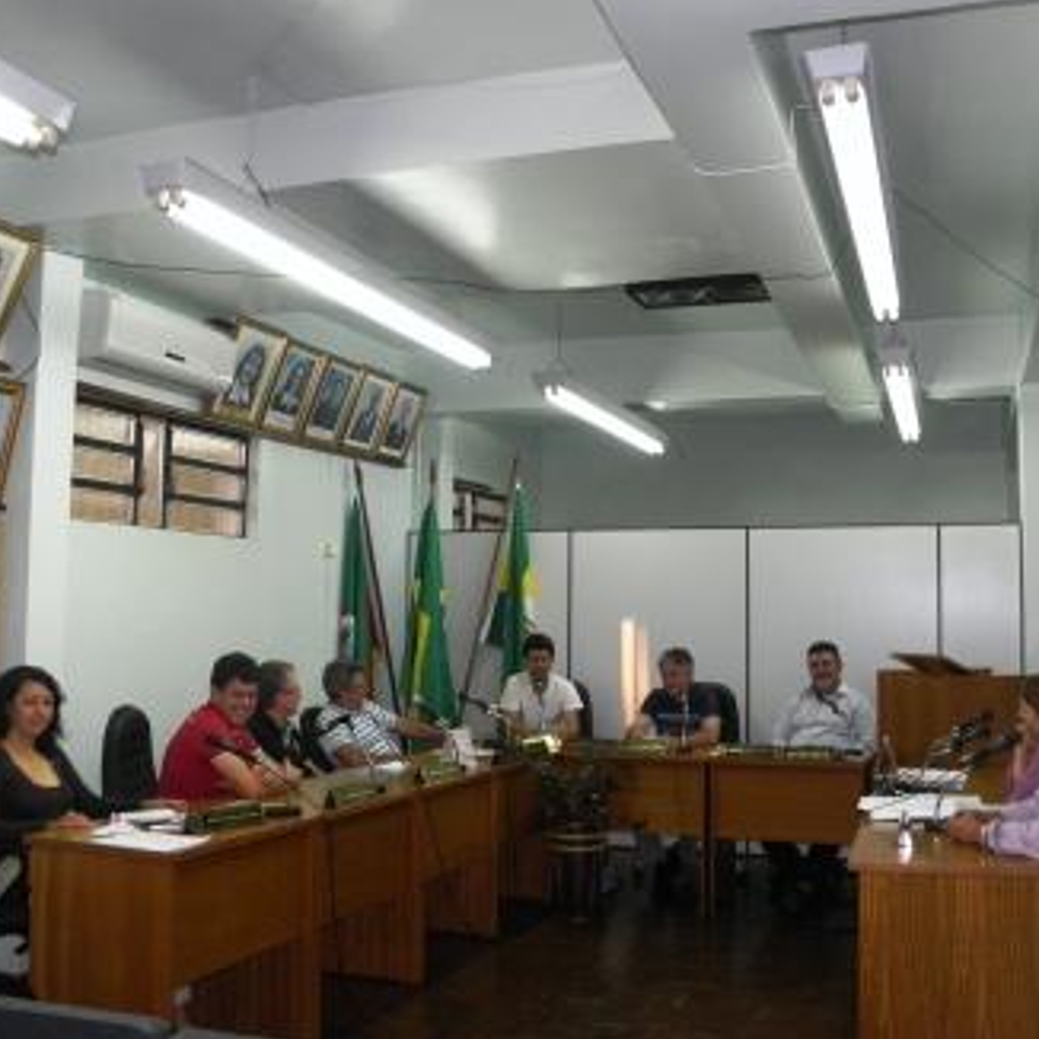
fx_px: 1155
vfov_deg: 48.4
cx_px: 593
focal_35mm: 34
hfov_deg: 48.3
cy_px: 510
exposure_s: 1/30
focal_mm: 5
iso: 160
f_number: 3.5
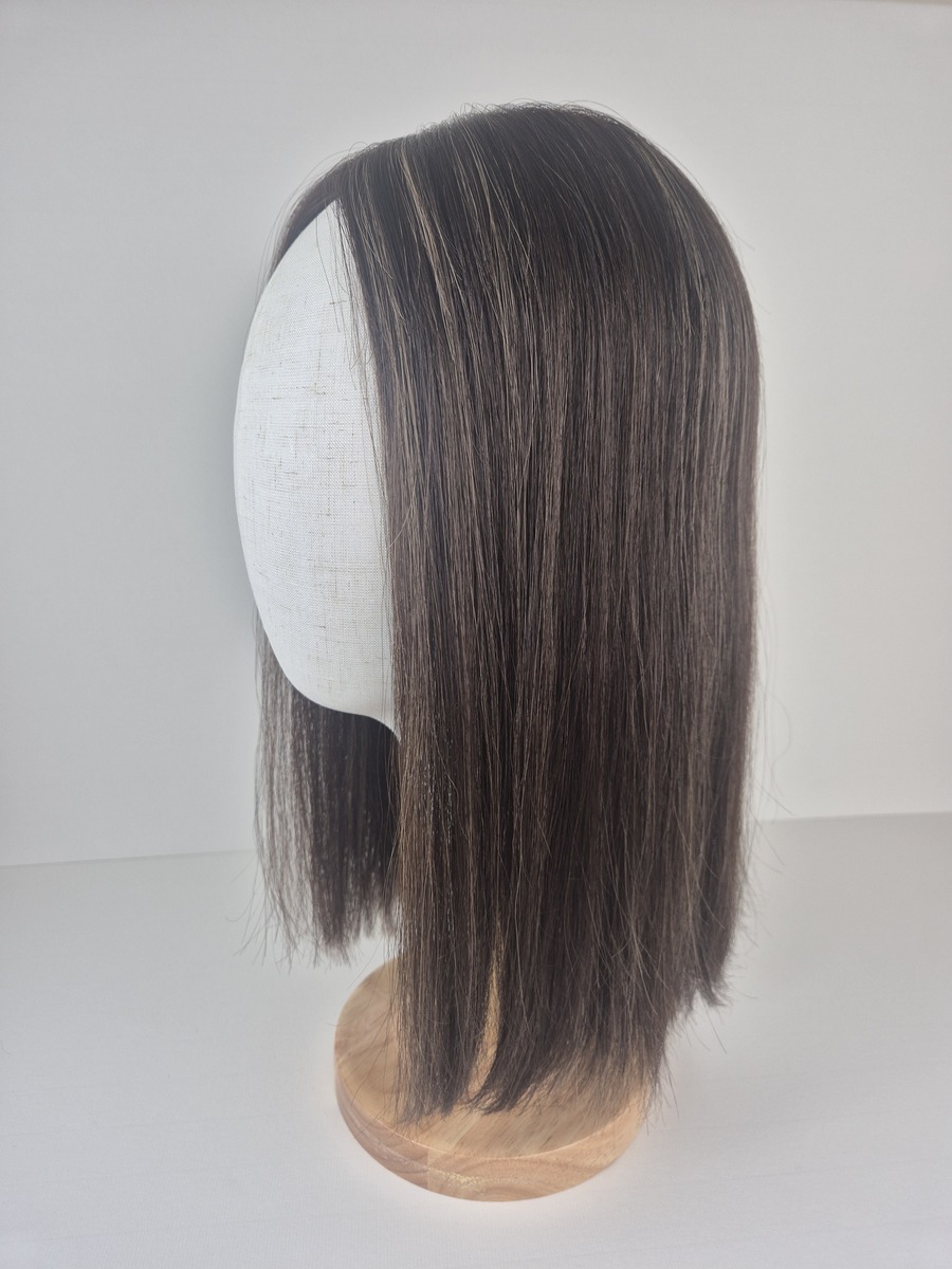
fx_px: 843
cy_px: 634
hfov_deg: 58.9
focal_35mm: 23
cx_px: 476
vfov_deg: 73.9
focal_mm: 5.4
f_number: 1.8
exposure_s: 1/100
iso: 40
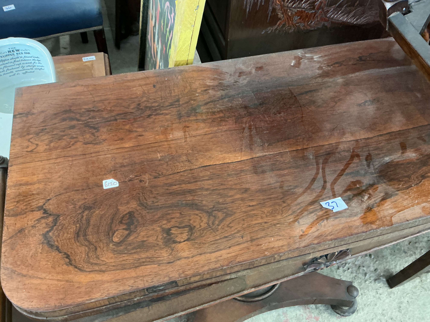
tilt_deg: -53.0
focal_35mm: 29
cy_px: 161
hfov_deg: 61.7
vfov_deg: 48.2
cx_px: 215
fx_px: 360
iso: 250
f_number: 1.8
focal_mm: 3
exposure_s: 1/33
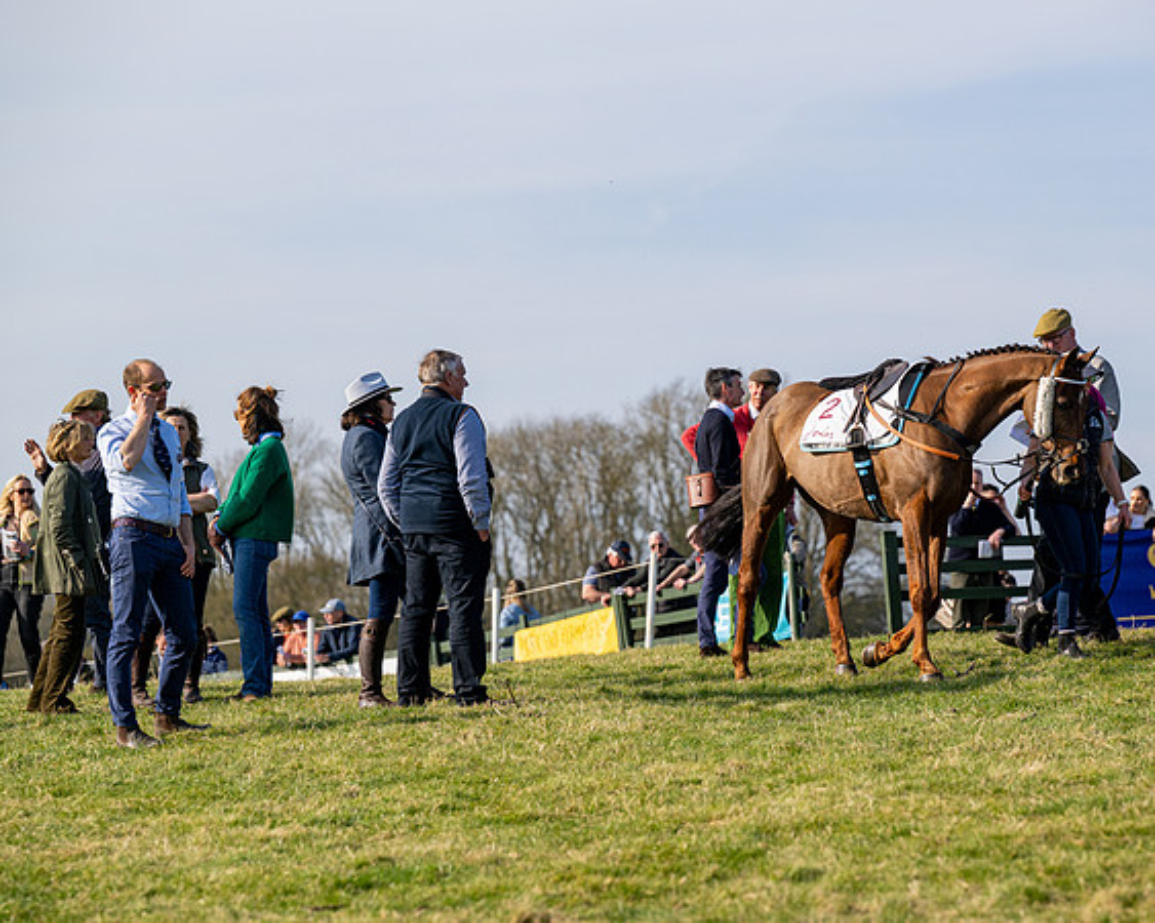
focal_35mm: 147
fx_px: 5030
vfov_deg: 10.5
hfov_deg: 13.1
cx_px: 666
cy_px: 461
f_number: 4.5
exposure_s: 1/2000
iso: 200
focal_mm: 130
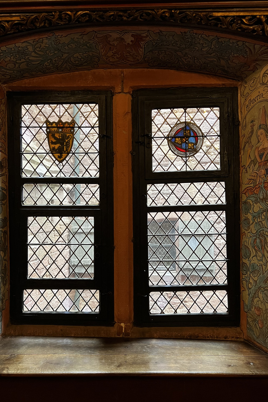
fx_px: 313
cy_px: 206
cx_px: 129
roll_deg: +0.0
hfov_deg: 46.4
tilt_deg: +0.7
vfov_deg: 65.5
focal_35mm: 28
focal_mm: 5.7
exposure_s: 1/50
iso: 320
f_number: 1.5
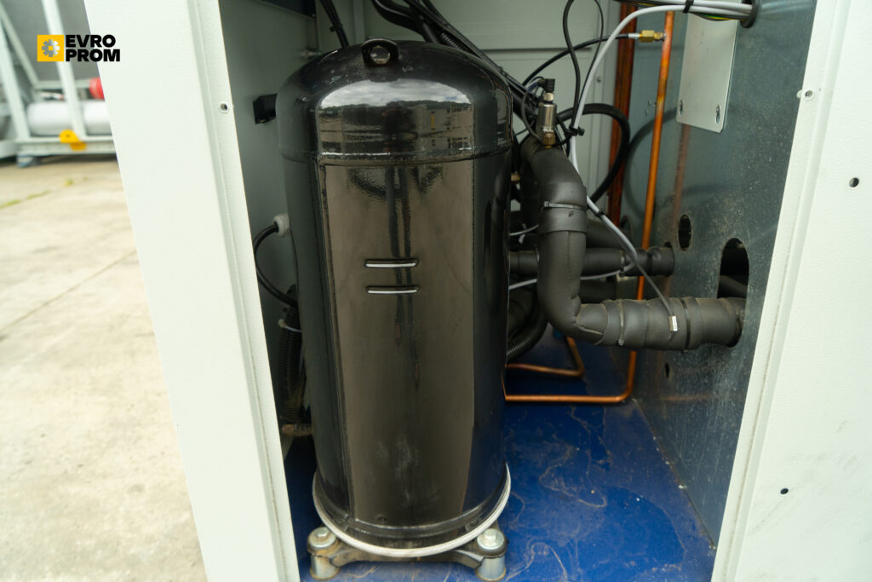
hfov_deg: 73.7
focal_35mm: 24
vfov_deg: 53.1
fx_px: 581
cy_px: 291
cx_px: 436
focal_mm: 24
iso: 800
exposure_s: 1/250
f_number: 5.6
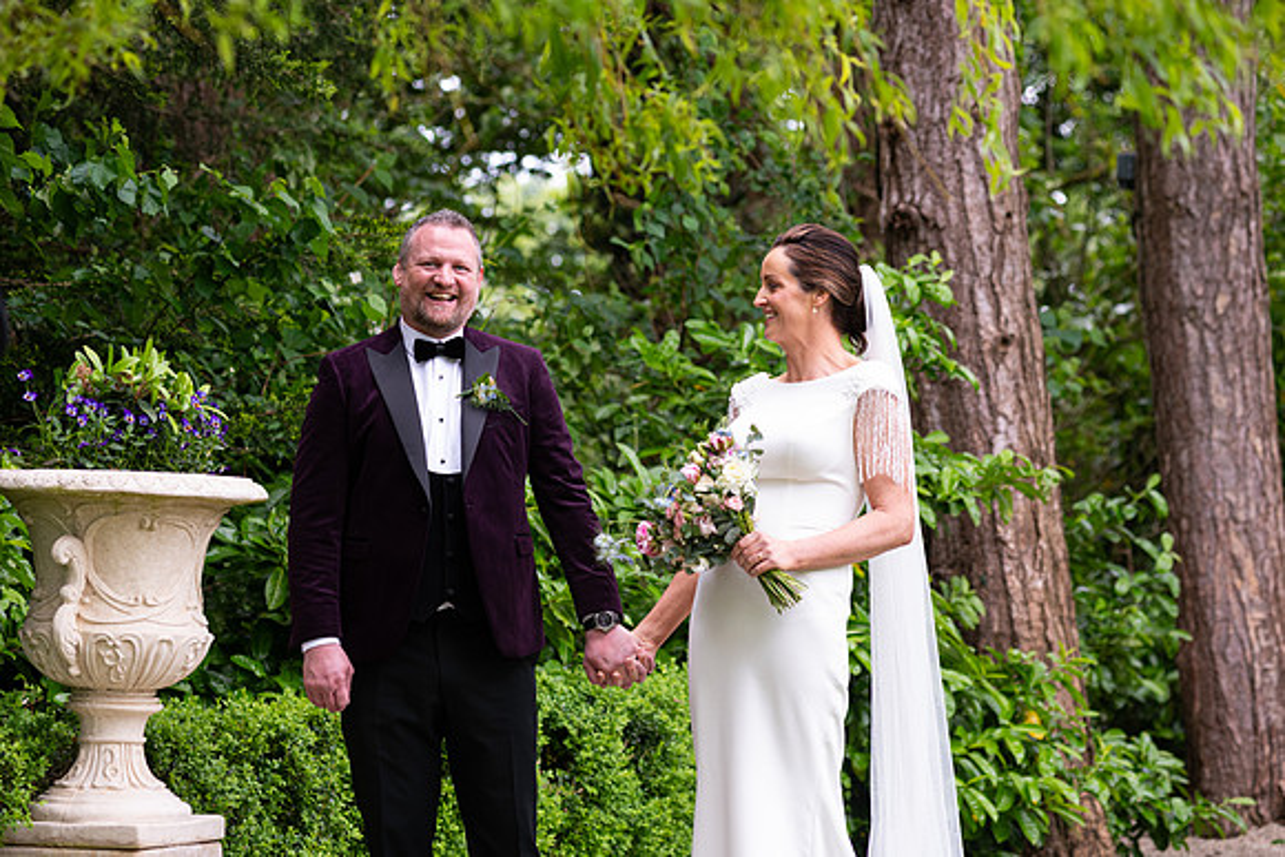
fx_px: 3999
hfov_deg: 18.3
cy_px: 428
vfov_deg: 12.2
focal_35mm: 112
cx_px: 642
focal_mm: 112
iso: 320
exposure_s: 1/200
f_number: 3.5
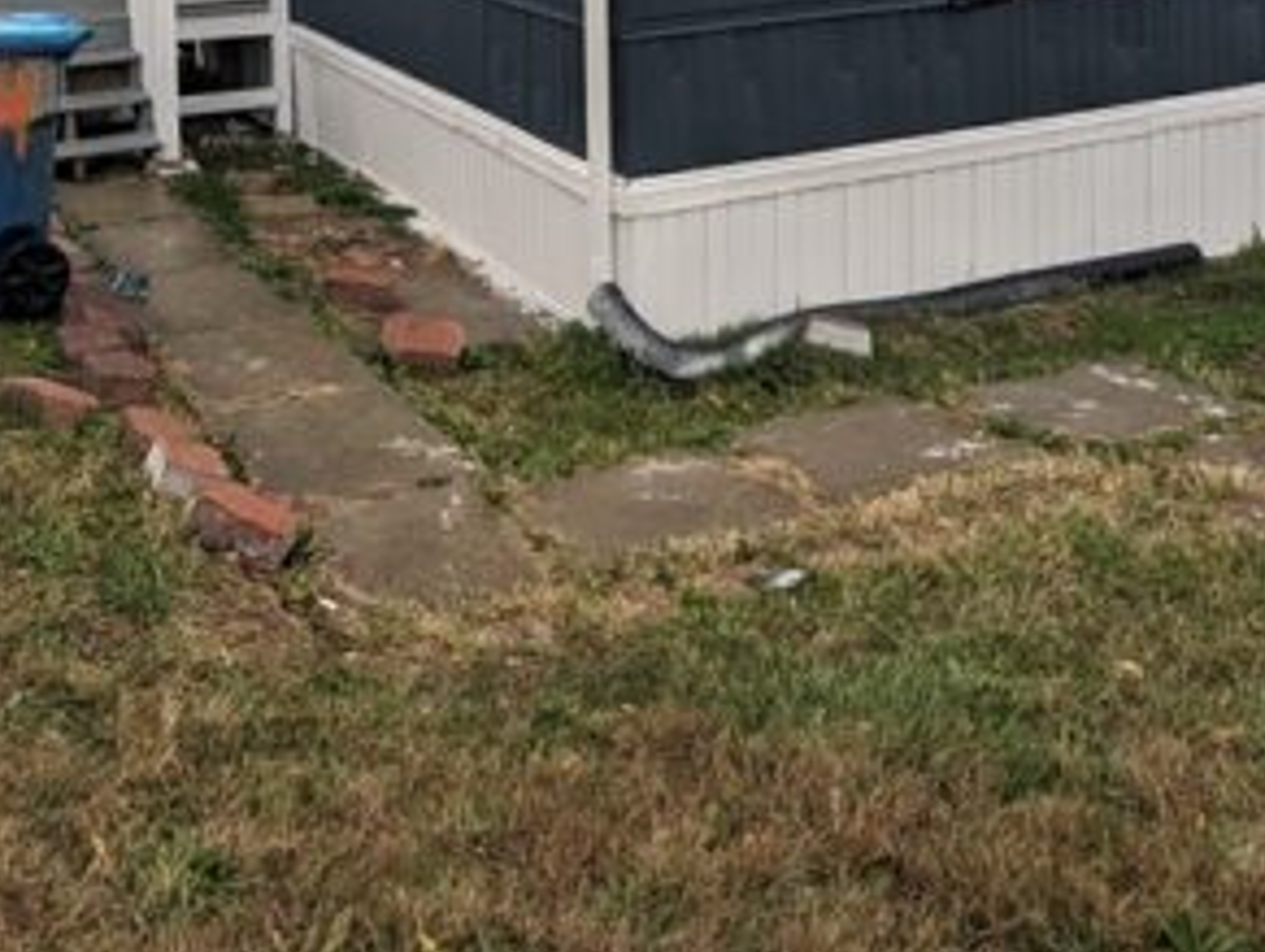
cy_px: -139
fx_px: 1610
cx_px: 517
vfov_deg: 29.2
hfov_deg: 42.7
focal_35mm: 44
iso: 51
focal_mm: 2.35
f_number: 2.2
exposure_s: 1/256
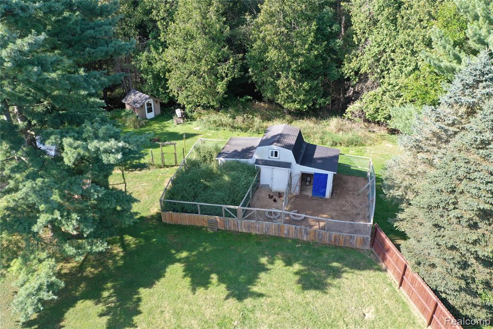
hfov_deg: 65.5
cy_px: 164
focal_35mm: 28
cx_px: 246
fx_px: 383
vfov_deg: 46.4
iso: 100
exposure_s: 1/120
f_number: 4.5
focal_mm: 10.26
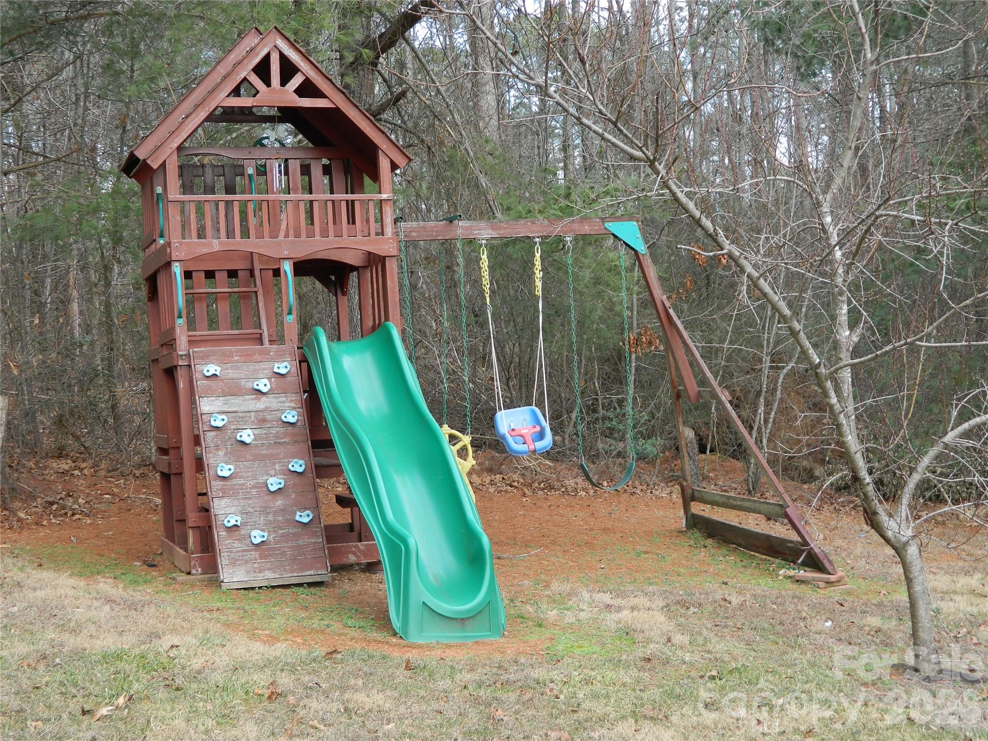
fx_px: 1627
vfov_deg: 25.7
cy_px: 370
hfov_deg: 33.8
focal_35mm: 57
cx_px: 494
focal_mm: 10.2
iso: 80
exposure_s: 1/60
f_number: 3.8
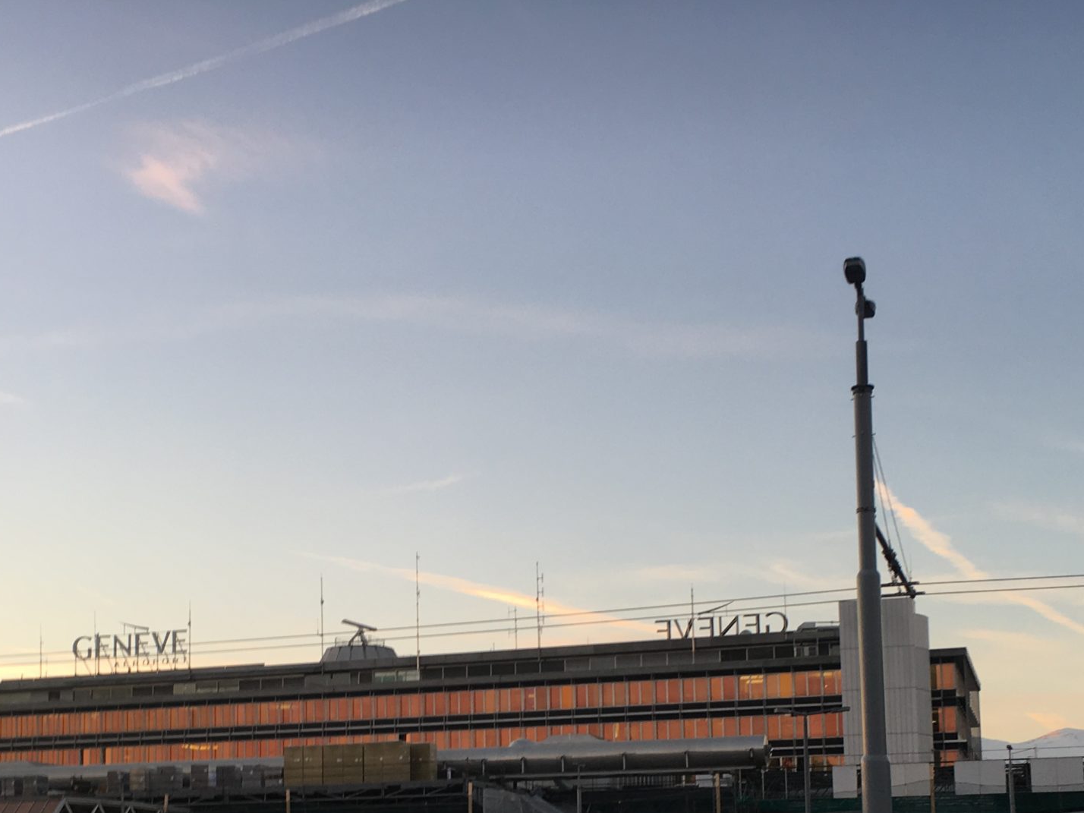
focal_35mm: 52
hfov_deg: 36.8
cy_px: 726
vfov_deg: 27.1
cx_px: 489
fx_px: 1628
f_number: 2.2
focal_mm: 4.15
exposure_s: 1/100
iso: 25
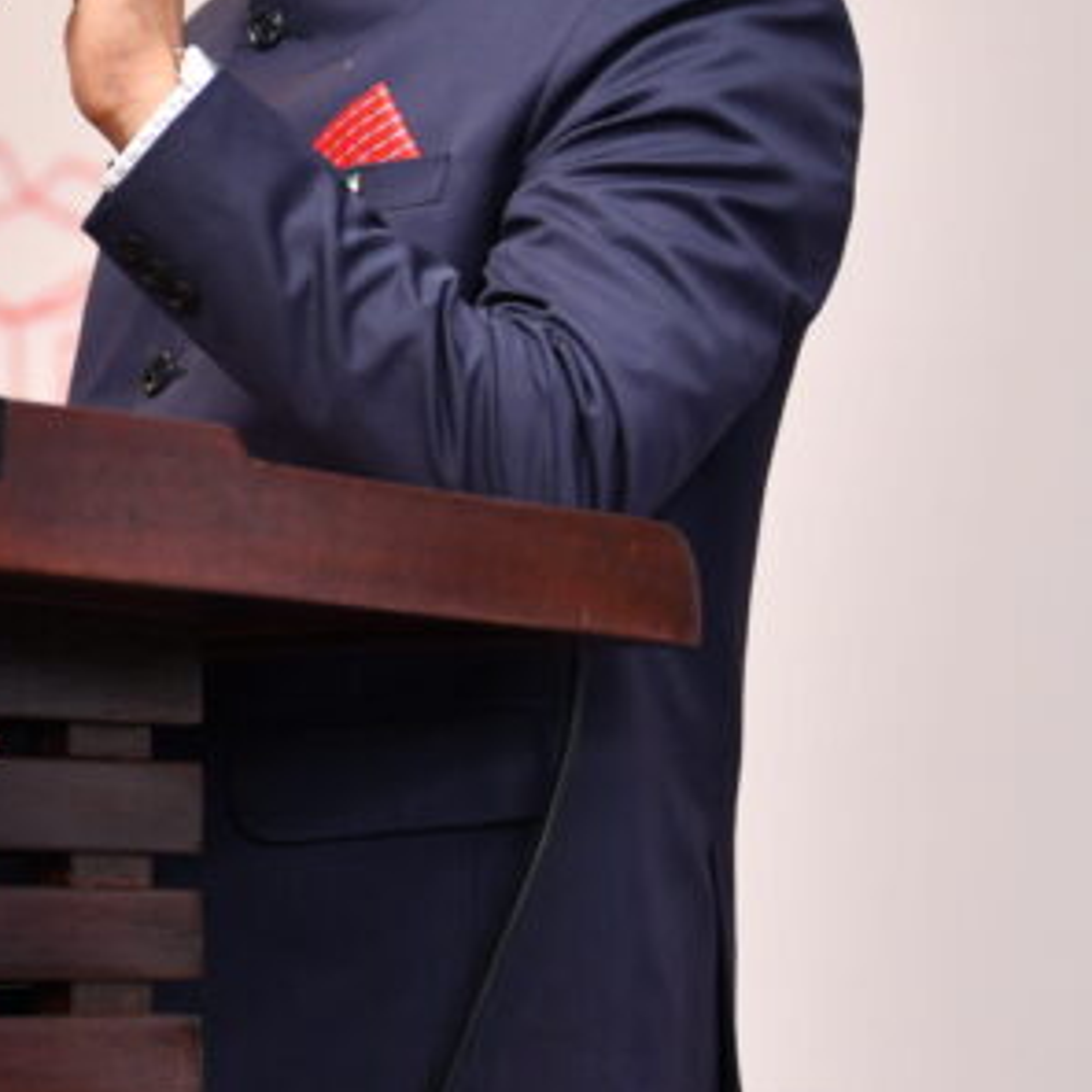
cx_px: -461
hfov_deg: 8.3
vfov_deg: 8.5
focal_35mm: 206
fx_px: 7352
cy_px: 419
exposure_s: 1/160
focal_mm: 70
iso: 400
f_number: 2.8
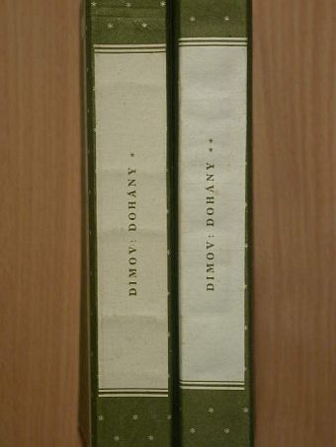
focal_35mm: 85
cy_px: 224
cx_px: 168
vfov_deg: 23.0
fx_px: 1100
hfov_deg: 17.4
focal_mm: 17.7
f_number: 3.6
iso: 100
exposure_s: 1/49.2
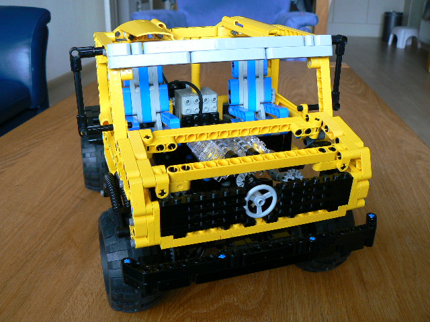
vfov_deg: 39.7
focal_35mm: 36
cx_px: 215
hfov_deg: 51.4
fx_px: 447
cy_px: 161
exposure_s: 1/20
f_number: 3.2
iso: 100
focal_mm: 6
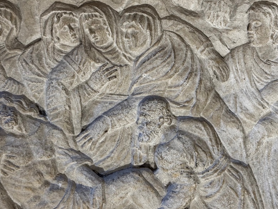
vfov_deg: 23.3
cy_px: 105
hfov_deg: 30.5
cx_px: 182
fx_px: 506
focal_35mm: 63
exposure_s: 1/100
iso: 100
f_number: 1.78
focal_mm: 6.76
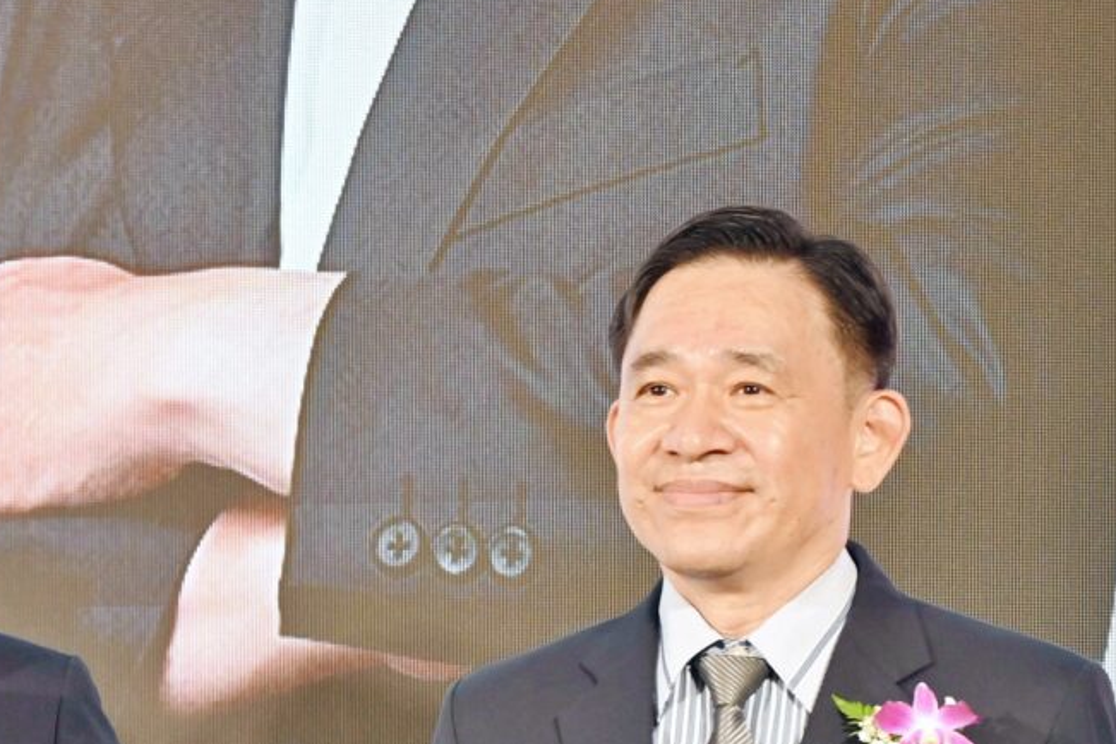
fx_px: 8090
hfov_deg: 7.8
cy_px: 774
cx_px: -269
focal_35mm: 261
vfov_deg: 5.3
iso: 800
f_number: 4
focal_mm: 83
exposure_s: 1/125
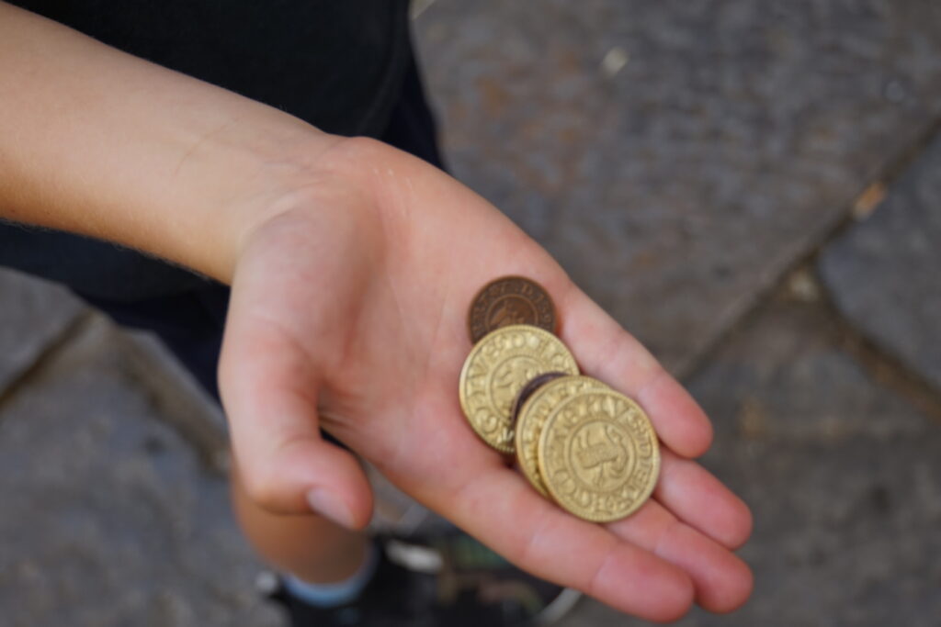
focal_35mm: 54
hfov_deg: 36.9
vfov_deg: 25.1
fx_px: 1412
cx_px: 470
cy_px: 314
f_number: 4.5
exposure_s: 1/160
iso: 160
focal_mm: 36
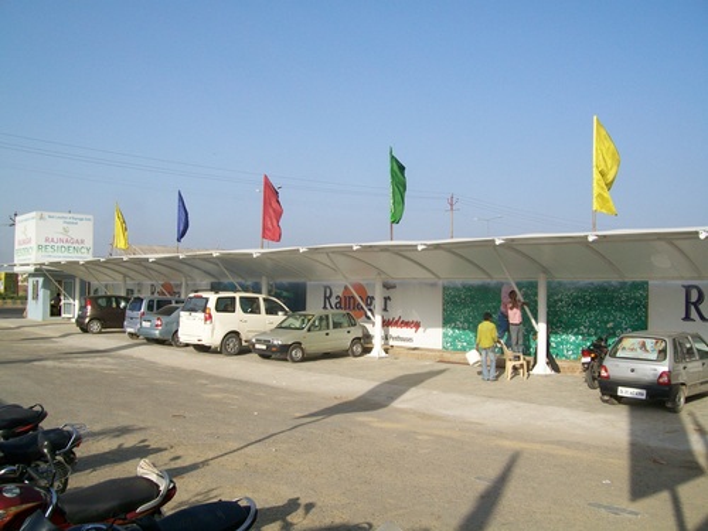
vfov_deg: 41.8
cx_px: 354
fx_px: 695
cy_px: 266
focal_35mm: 34
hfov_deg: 54.0
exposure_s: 1/400
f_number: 4.9
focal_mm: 6.1
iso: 64
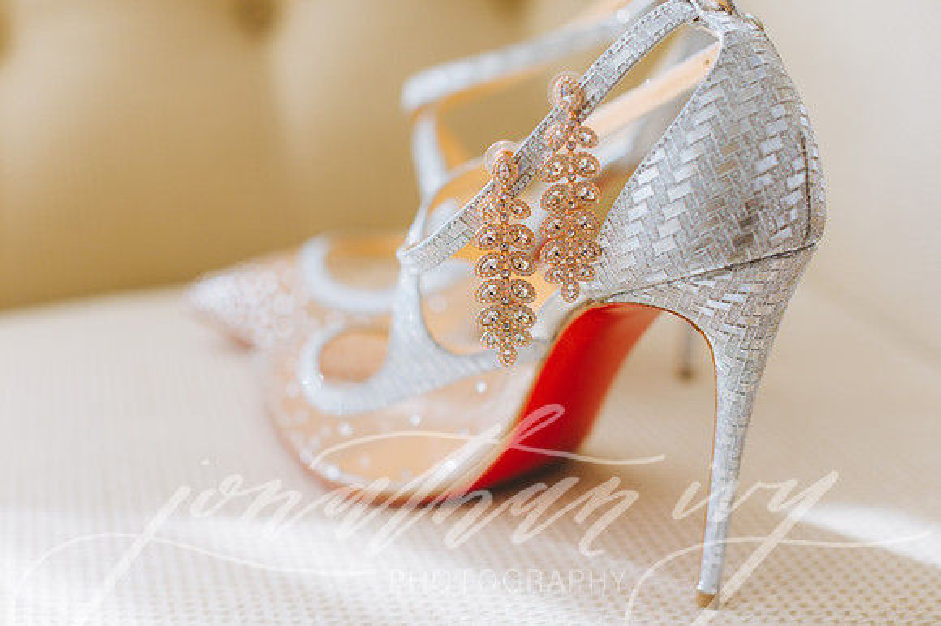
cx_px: 470
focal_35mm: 50
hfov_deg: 39.6
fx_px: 1306
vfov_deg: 27.0
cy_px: 313
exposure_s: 1/500
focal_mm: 50
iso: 320
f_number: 3.5
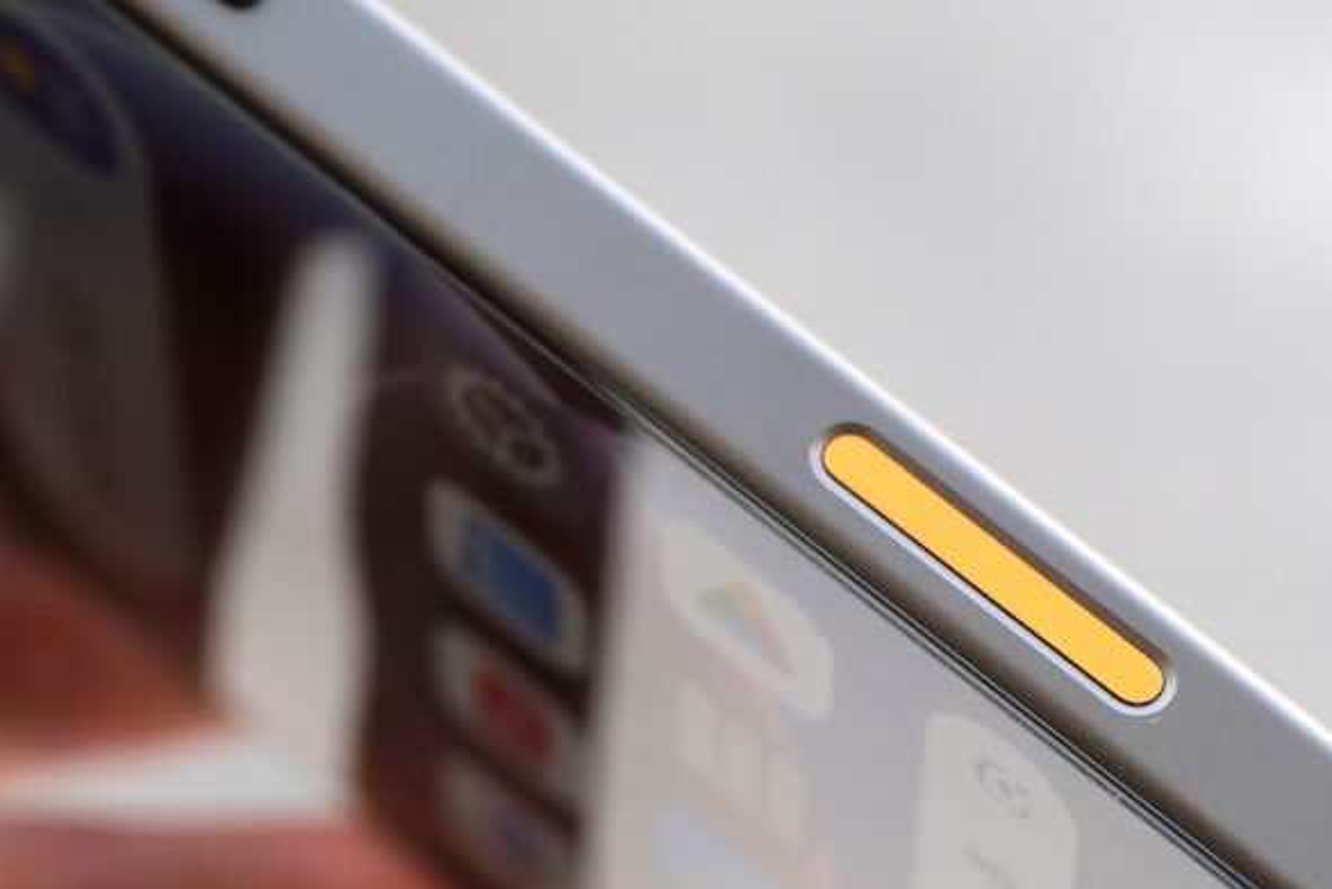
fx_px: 6291
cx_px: 1107
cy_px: 655
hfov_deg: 12.0
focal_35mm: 170
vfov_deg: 8.1
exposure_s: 1/125
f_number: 4.5
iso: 320
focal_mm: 55
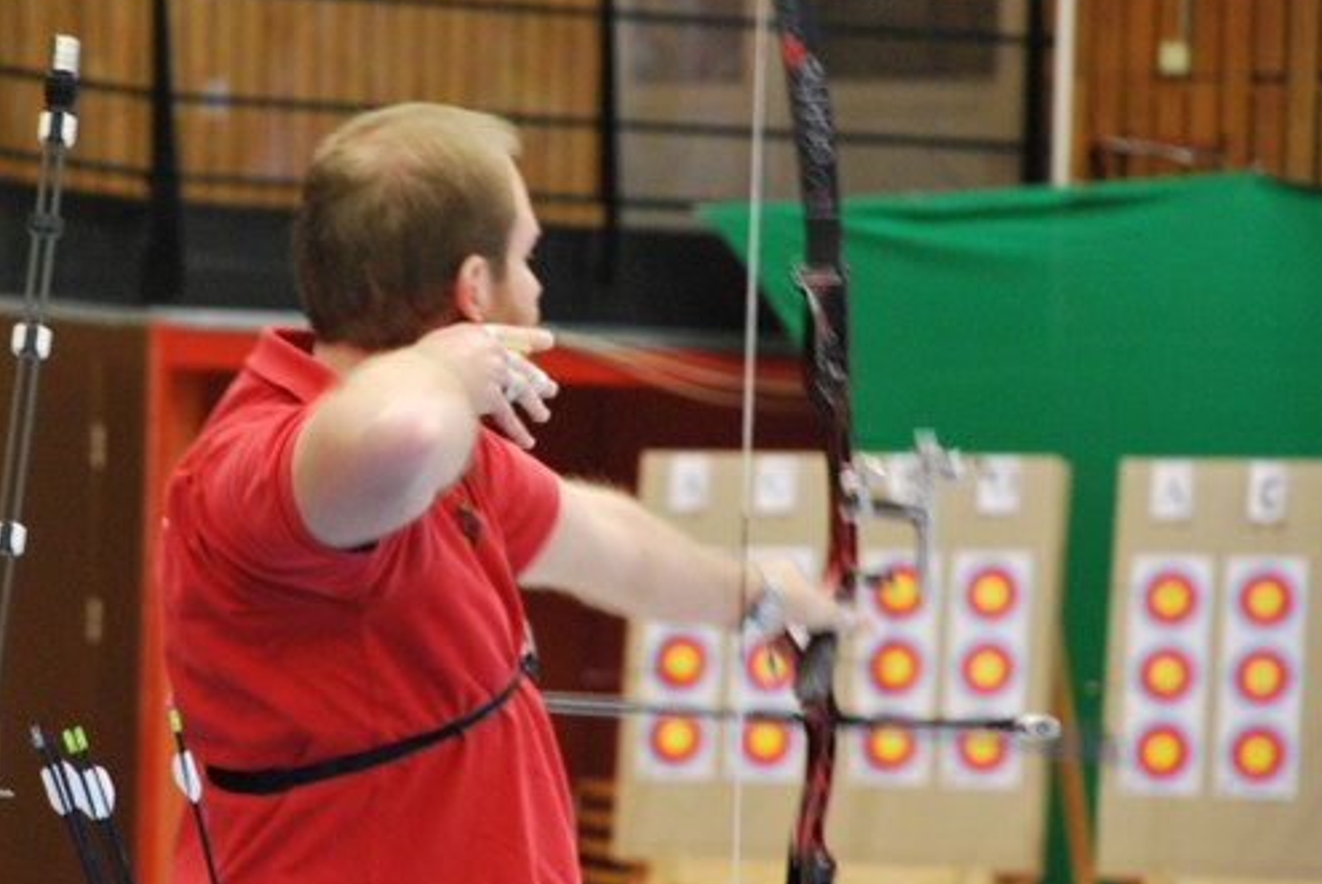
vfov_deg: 5.3
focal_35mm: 262
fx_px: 9616
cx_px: 507
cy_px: 449
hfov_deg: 7.9
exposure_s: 1/30
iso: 1600
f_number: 5.6
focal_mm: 135
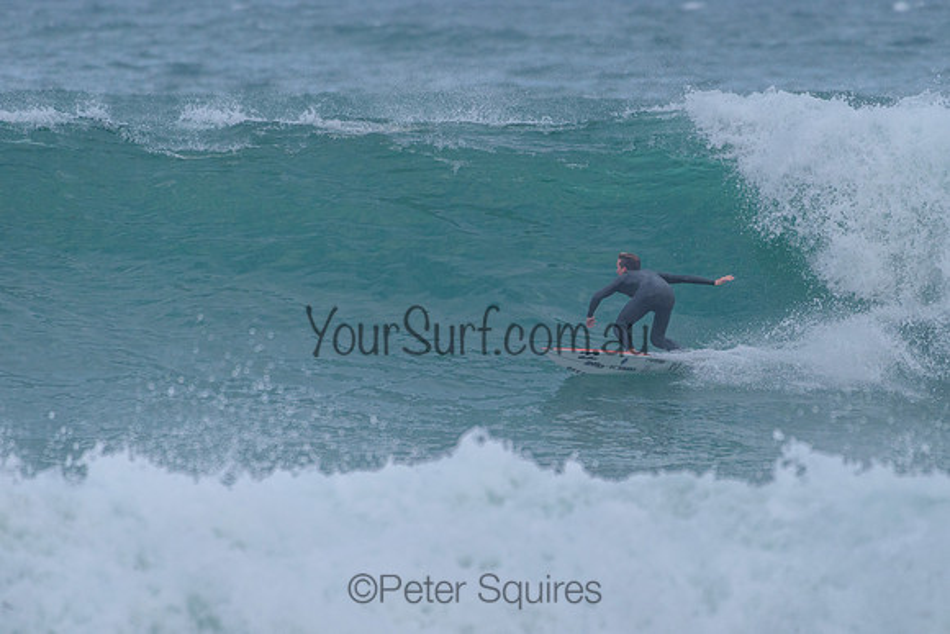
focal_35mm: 613
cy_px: 303
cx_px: 549
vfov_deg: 2.2
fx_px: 16168
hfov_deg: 3.4
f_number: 5.6
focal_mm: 500
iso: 900
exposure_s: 1/2000
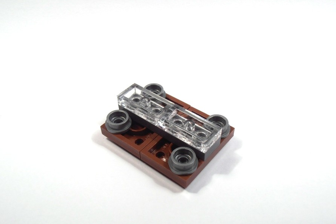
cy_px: 124
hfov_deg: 49.6
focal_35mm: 39
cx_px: 170
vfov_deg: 34.2
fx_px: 364
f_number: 3.9
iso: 80
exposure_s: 1/60
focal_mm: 6.61
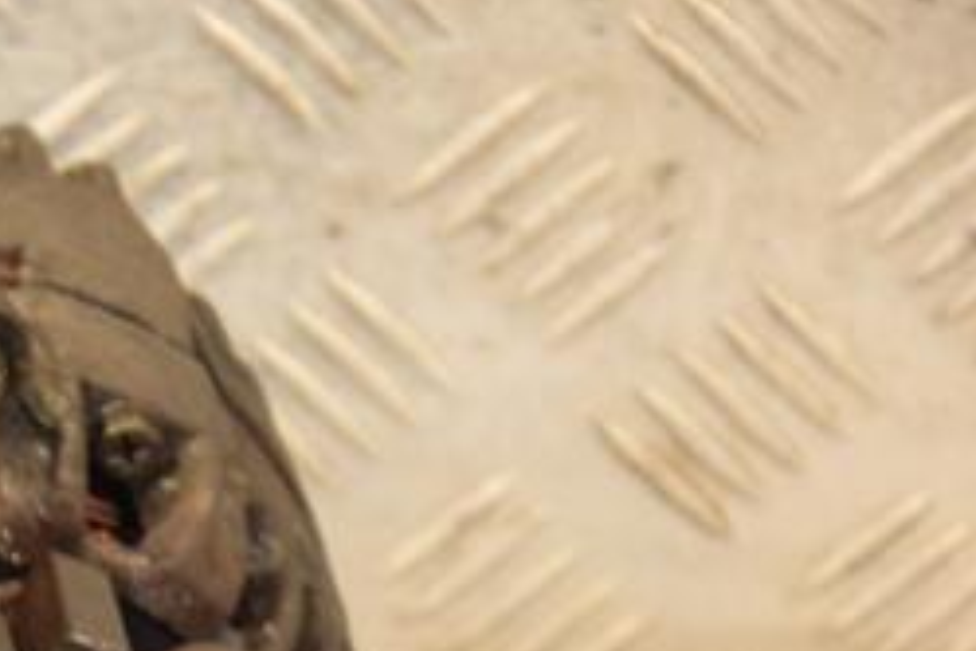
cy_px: 773
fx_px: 9027
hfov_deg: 6.2
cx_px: -165
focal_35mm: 333
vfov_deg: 4.1
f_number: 5.6
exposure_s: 1/80
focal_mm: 92
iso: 800
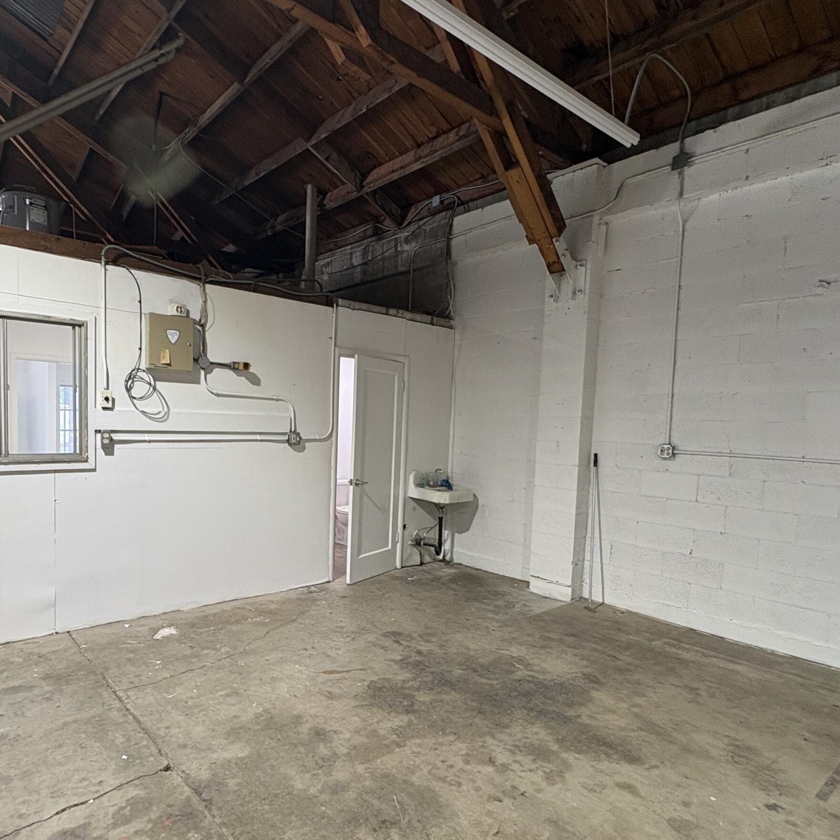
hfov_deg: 71.6
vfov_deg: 72.0
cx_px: 349
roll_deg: -2.4
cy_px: 463
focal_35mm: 21
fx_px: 577
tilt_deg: -3.9
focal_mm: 2.22
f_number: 2.2
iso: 125
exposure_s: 1/60
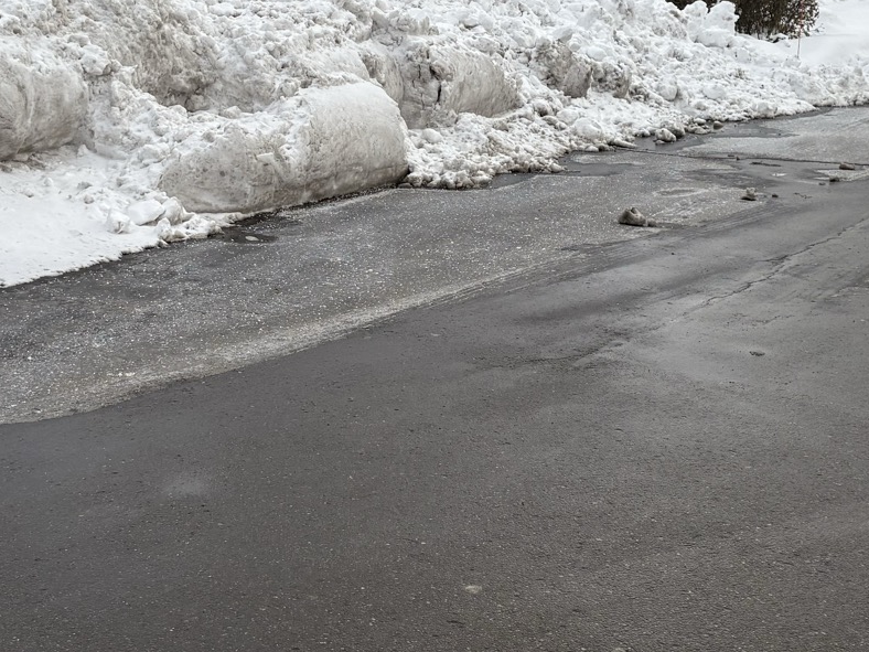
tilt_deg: -7.1
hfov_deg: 29.3
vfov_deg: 22.0
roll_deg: -0.3
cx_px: 325
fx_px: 1657
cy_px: 139
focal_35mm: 66
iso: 50
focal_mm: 5.96
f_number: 1.6
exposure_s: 1/2208
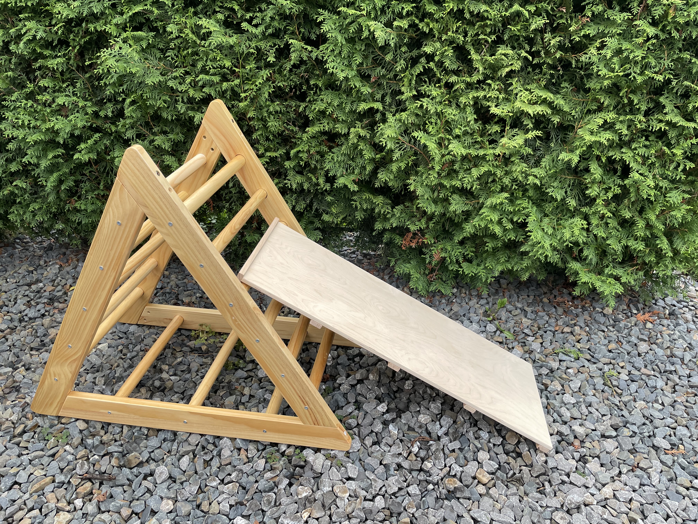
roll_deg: -4.0
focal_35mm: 26
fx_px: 524
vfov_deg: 53.1
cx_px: 349
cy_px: 262
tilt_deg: -28.7
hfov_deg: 67.3
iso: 50
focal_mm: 4.2
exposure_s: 1/121
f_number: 1.6
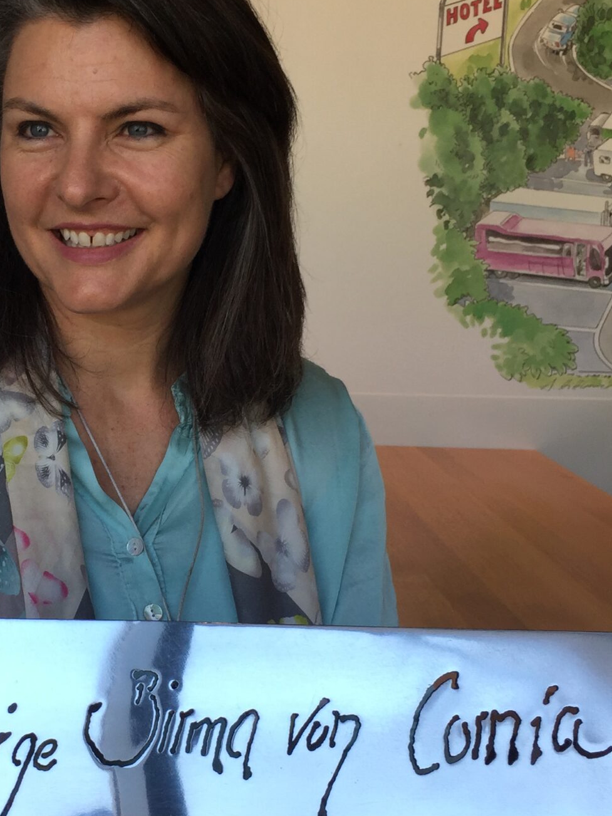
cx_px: 126
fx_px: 1343
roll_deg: -2.0
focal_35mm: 57
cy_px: 442
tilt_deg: -9.2
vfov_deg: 33.8
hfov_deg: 25.2
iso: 32
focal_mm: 4.15
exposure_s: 1/176
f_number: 2.2
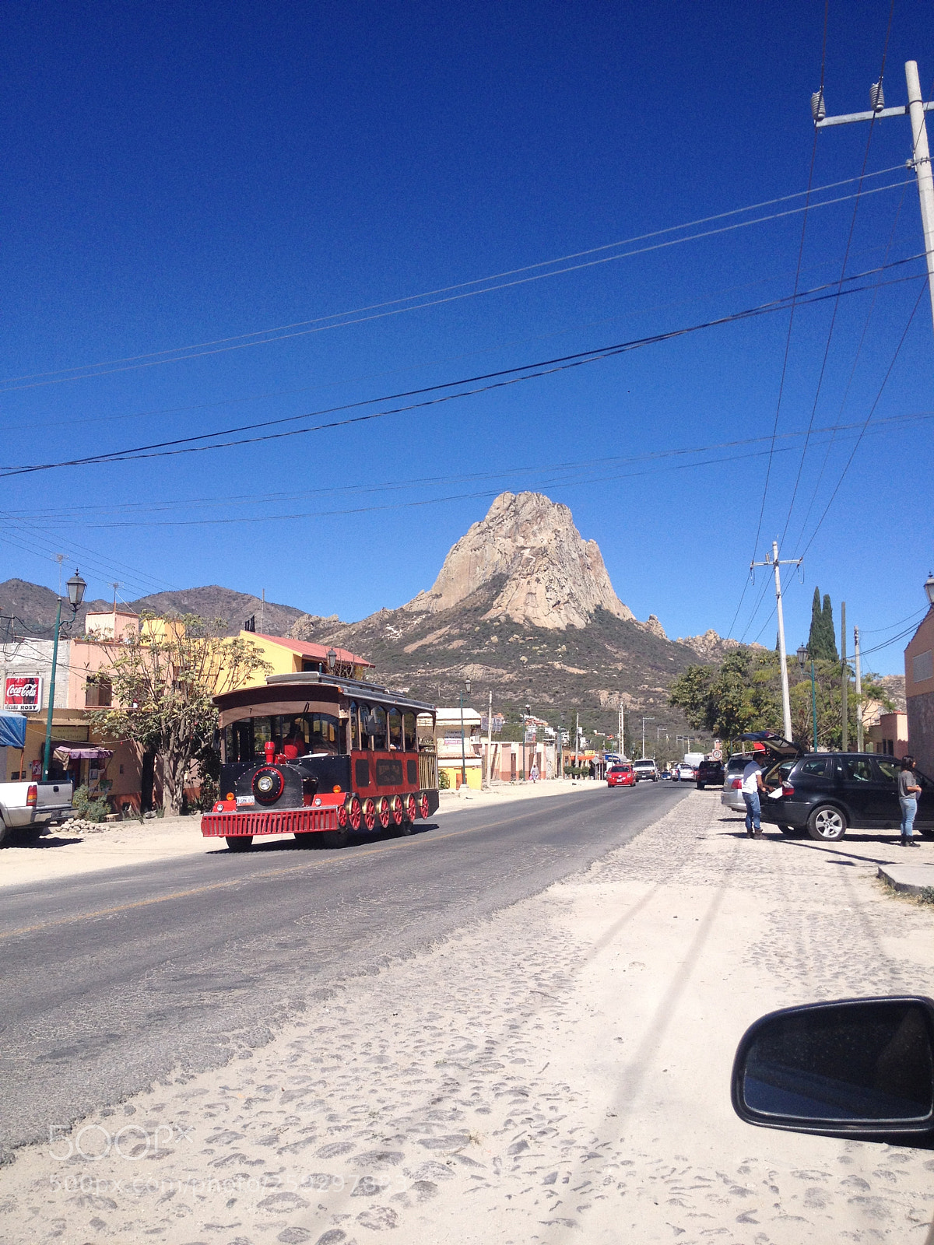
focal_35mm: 35
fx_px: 1259
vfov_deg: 52.6
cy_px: 622
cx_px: 467
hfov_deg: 40.7
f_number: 2.4
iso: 50
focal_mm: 4.28
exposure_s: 1/2304
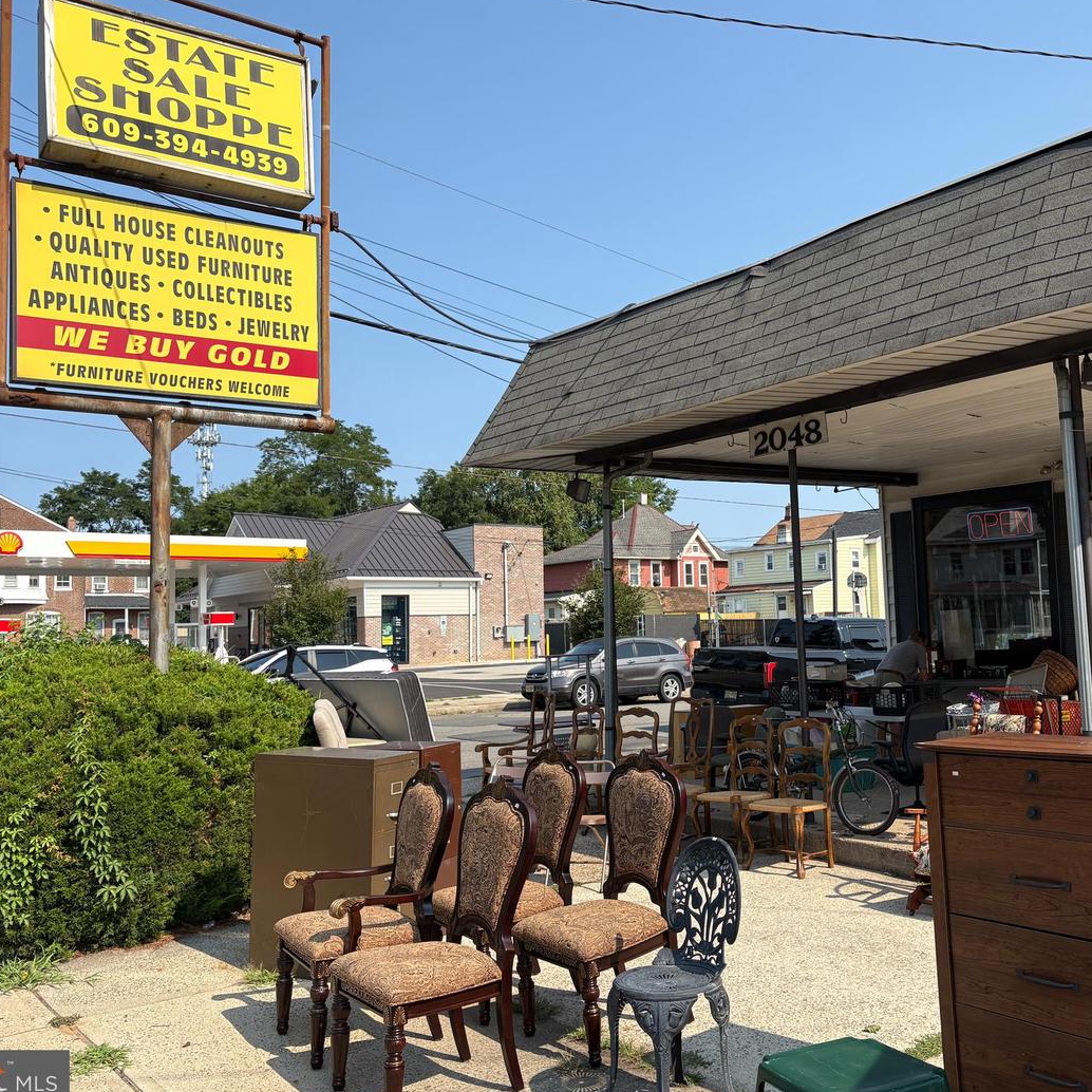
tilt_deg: +6.0
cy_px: 541
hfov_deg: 50.8
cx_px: 644
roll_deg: +1.7
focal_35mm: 32
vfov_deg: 51.1
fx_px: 1142
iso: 50
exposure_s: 1/2865
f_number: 1.6
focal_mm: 5.96
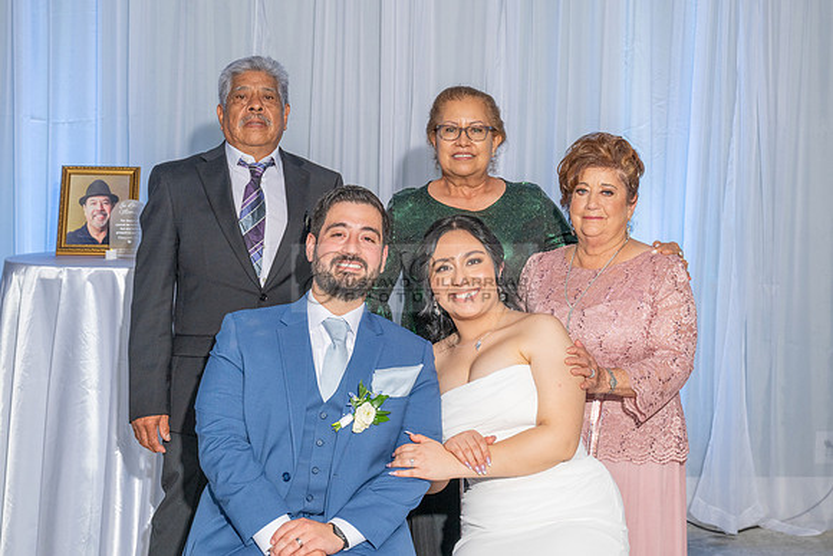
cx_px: 475
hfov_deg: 33.1
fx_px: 1398
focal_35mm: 60
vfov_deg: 22.5
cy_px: 271
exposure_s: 1/160
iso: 800
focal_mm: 53
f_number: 5.6
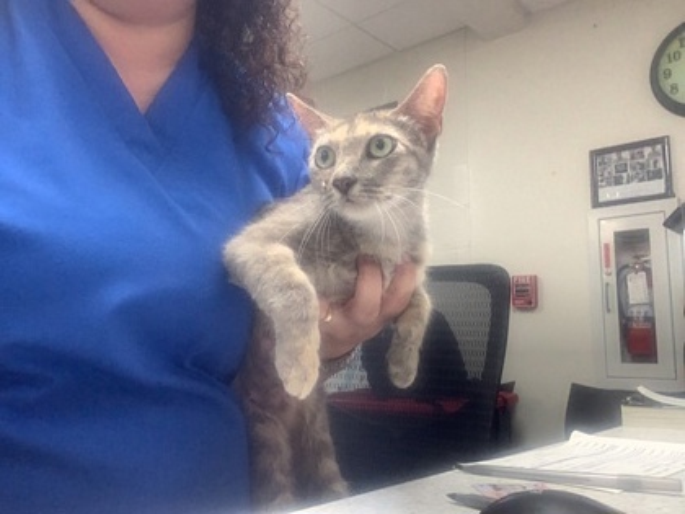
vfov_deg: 45.4
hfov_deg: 58.4
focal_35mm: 31
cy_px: 257
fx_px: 613
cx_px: 342
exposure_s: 1/60
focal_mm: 2.15
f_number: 2.4
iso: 250
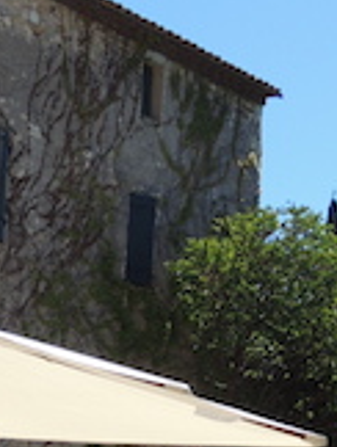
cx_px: -11
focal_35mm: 122
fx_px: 1579
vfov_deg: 15.7
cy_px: 497
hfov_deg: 12.0
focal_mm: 5.8
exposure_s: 1/1000
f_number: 3.2
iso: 100
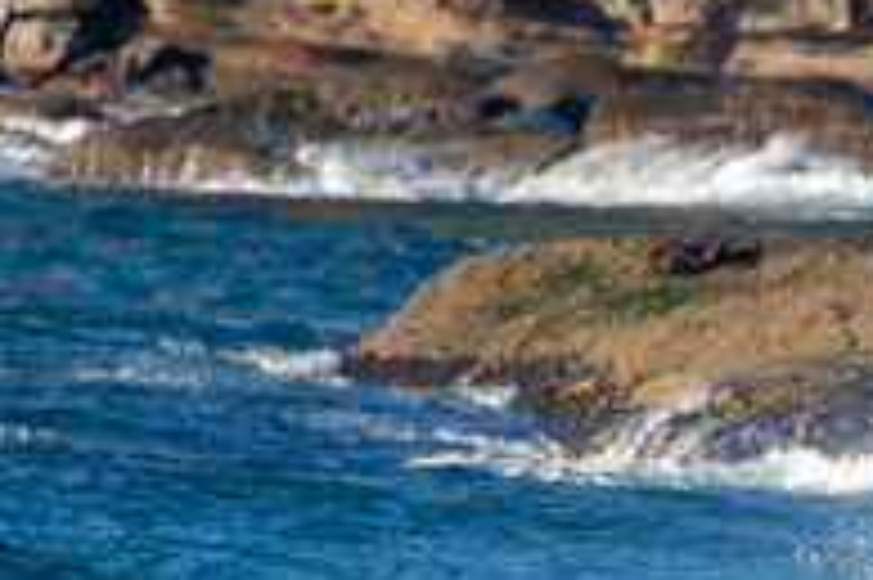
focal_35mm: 2244
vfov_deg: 0.6
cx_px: 1161
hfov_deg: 0.9
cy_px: 749
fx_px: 54370
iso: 180
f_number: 5.6
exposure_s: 1/640
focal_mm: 500
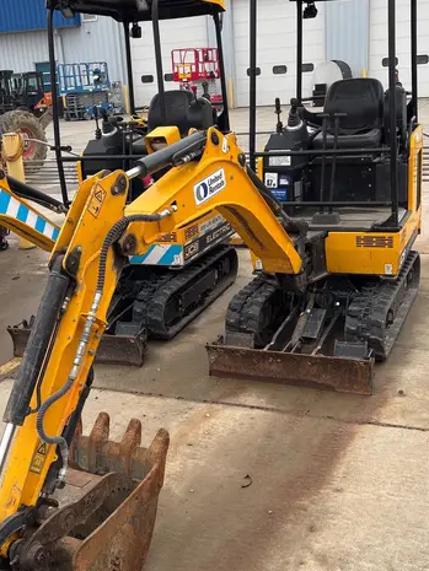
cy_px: 293
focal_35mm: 41
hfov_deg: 35.2
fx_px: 677
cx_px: 218
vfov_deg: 45.8
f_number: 1.6
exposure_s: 1/472
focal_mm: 5.96
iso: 50
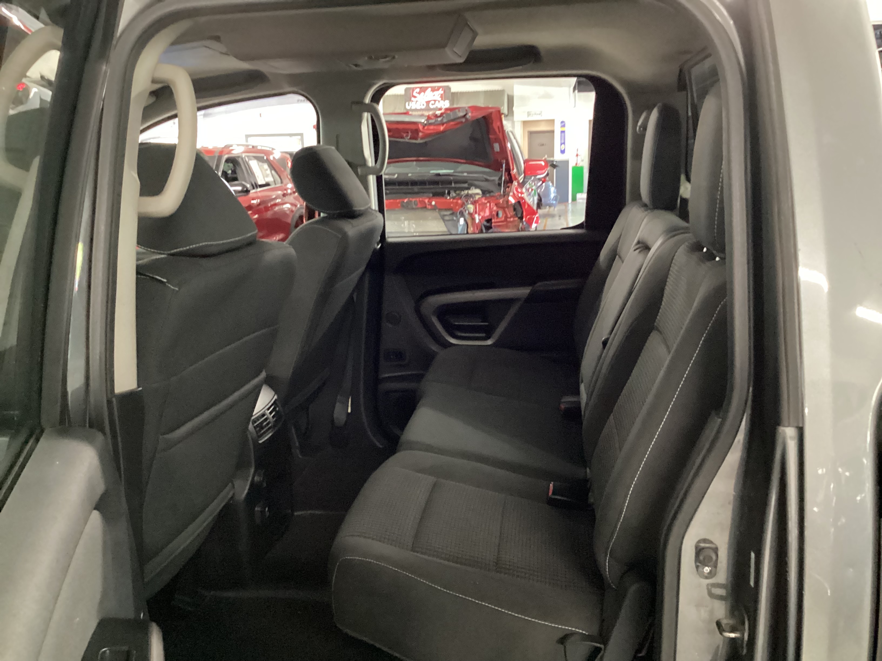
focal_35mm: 31
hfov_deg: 58.4
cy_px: 330
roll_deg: +1.0
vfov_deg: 45.4
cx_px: 441
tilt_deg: -15.2
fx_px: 790
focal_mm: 3.3
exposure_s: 1/20
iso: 640
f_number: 2.4
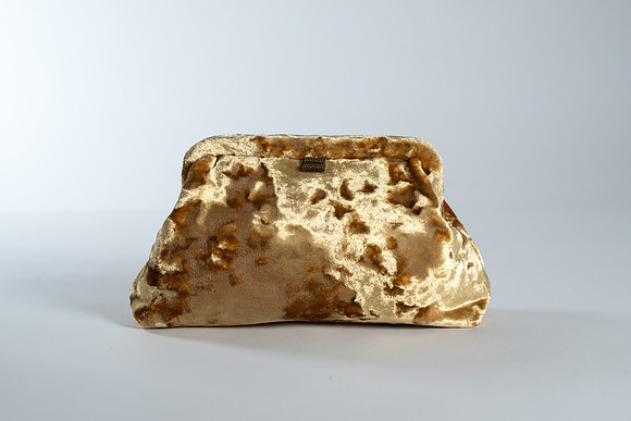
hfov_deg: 39.6
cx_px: 316
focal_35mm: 50
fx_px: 877
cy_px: 210
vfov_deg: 27.0
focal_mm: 50
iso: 200
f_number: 8
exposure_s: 1/200
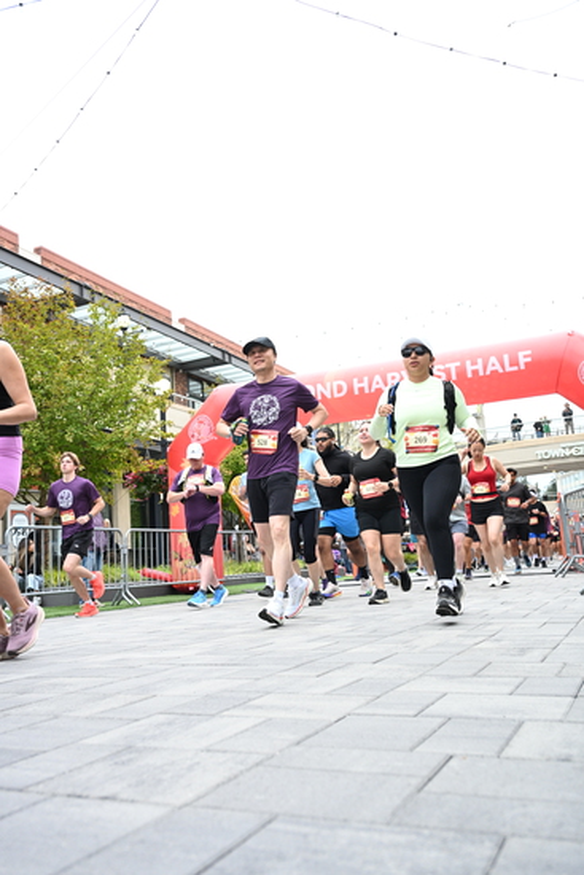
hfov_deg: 42.3
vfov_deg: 60.3
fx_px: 754
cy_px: 438
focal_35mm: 31
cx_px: 292
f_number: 4
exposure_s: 1/640
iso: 2000
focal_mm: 31
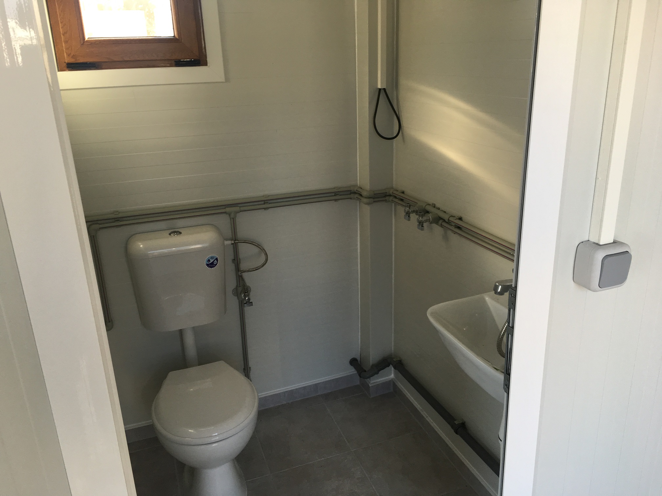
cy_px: 248
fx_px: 555
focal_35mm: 29
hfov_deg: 61.7
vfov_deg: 48.2
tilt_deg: -20.3
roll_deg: +3.5
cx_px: 331
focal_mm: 4.15
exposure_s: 1/100
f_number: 2.2
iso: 40
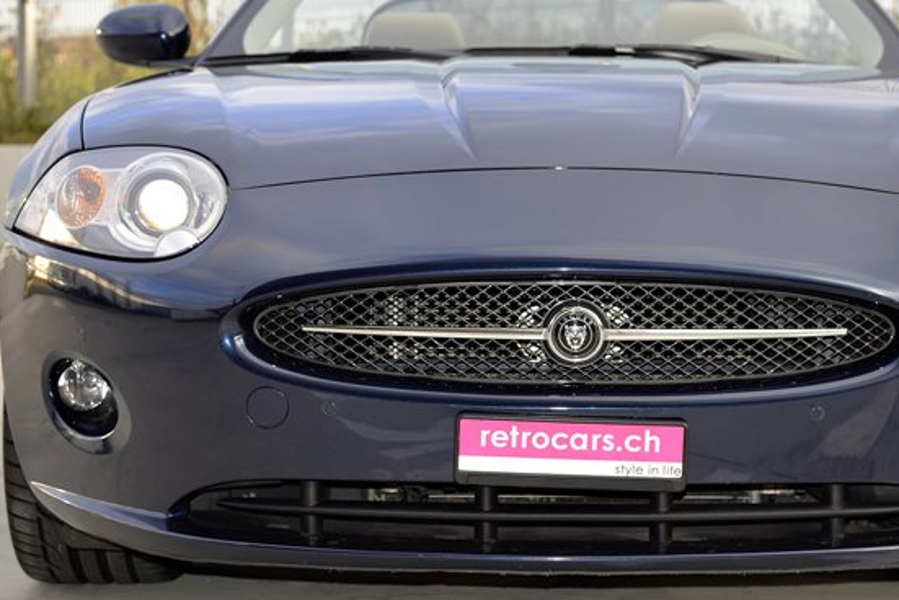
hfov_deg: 23.3
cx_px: 582
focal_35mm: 87
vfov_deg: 15.7
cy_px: 232
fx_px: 2174
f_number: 4
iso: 180
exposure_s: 1/200
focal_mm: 50
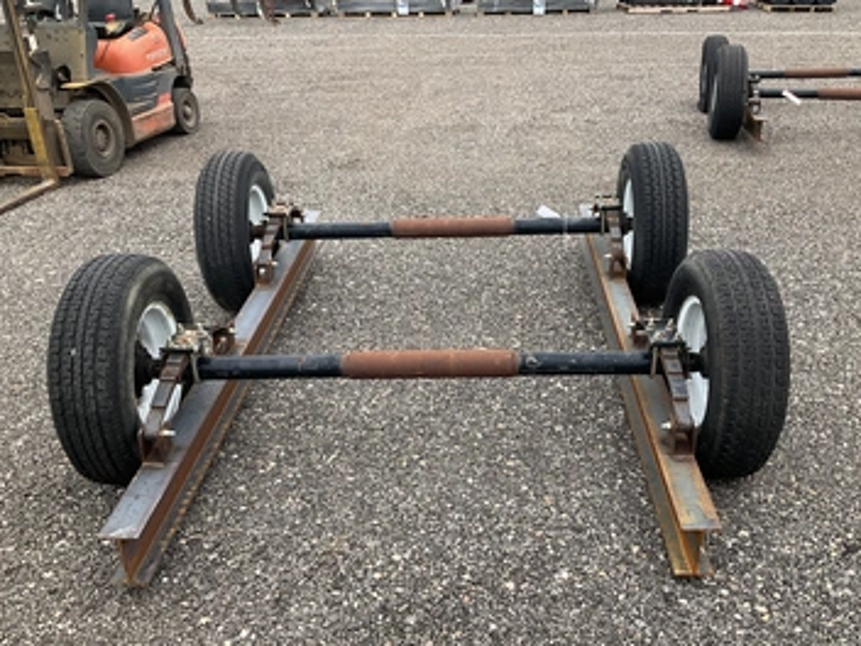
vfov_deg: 42.9
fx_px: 821
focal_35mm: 33
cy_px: 343
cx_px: 484
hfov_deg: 55.2
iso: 25
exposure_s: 1/650
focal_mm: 3
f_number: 1.8
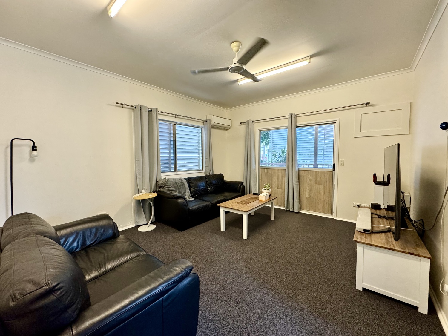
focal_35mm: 14
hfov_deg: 102.1
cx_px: 224
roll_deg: +0.9
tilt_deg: -3.7
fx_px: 181
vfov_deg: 85.7
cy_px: 168
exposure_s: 1/100
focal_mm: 2.22
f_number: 2.2
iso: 250
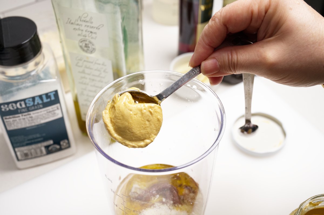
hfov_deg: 41.1
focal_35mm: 48
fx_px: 432
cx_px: 162
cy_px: 108
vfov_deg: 28.1
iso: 1250
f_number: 9
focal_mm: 48
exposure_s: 1/1600
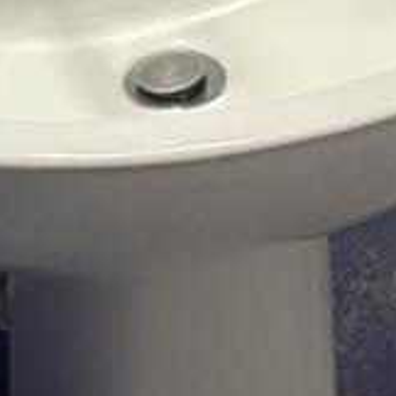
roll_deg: -4.8
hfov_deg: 9.8
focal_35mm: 170
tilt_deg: -17.8
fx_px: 2200
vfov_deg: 9.3
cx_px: 684
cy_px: -530
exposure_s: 1/60
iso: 200
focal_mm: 5.96
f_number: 1.6
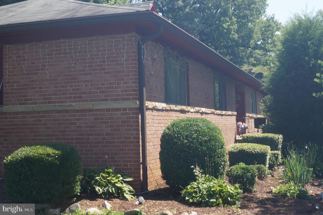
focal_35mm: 54
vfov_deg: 25.0
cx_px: 162
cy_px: 108
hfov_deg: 36.9
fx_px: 484
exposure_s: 1/100
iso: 100
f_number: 11
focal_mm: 18
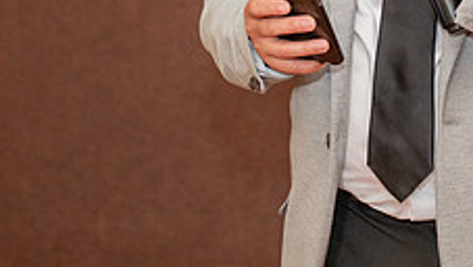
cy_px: -120
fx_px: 2347
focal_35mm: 187
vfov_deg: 6.4
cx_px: 358
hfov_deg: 11.5
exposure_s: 1/125
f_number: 3.5
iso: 800
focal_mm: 70
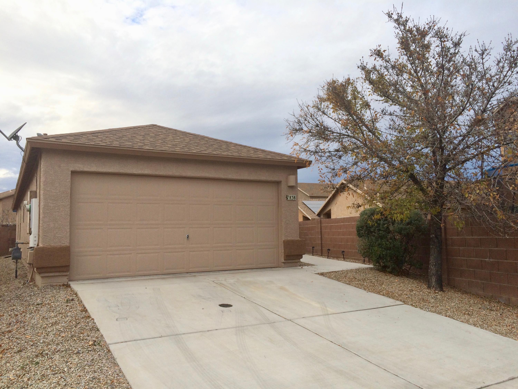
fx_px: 434
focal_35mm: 29
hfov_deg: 61.7
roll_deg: +1.5
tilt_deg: +3.1
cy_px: 194
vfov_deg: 48.2
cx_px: 259
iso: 32
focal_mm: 4.15
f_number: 2.2
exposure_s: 1/414
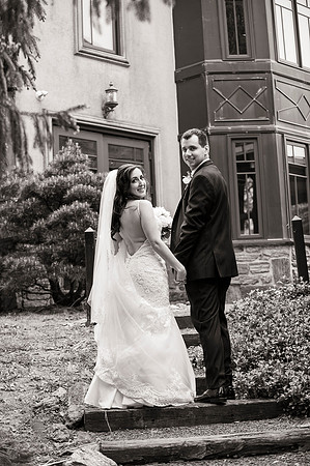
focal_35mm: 70
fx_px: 906
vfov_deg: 28.9
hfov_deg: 19.4
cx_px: 155
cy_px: 233
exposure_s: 1/2000
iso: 800
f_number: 3.5
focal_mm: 70
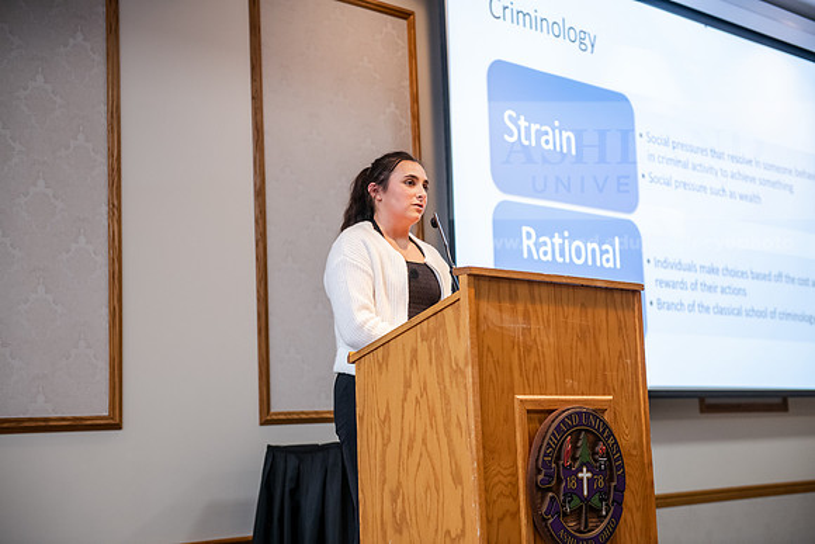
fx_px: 1245
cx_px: 408
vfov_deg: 24.6
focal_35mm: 55
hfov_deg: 36.2
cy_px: 272
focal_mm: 55
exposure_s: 1/200
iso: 1600
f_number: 3.2
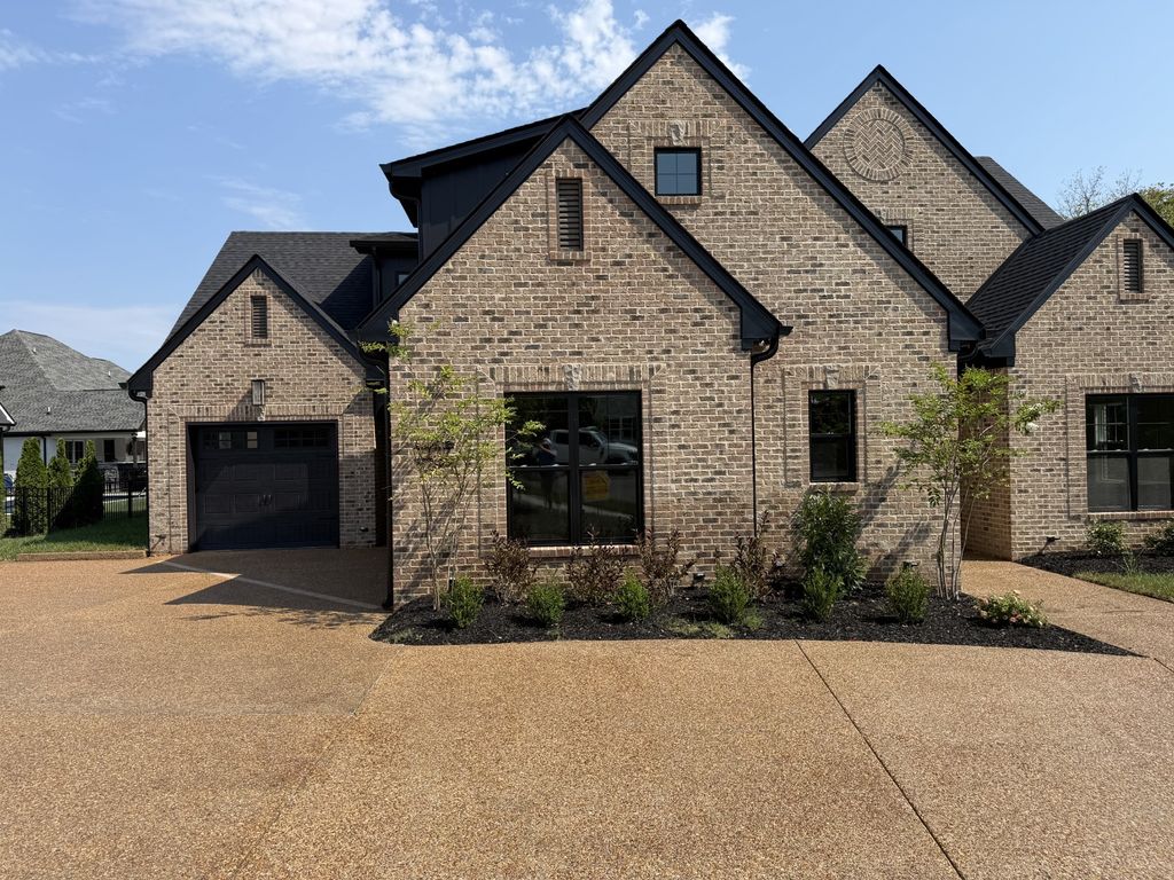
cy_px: 440
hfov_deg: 71.6
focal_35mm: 24
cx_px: 587
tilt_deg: +0.6
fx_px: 814
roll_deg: +1.1
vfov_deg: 56.8
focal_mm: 6.76
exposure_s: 1/4167
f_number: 1.78
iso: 80
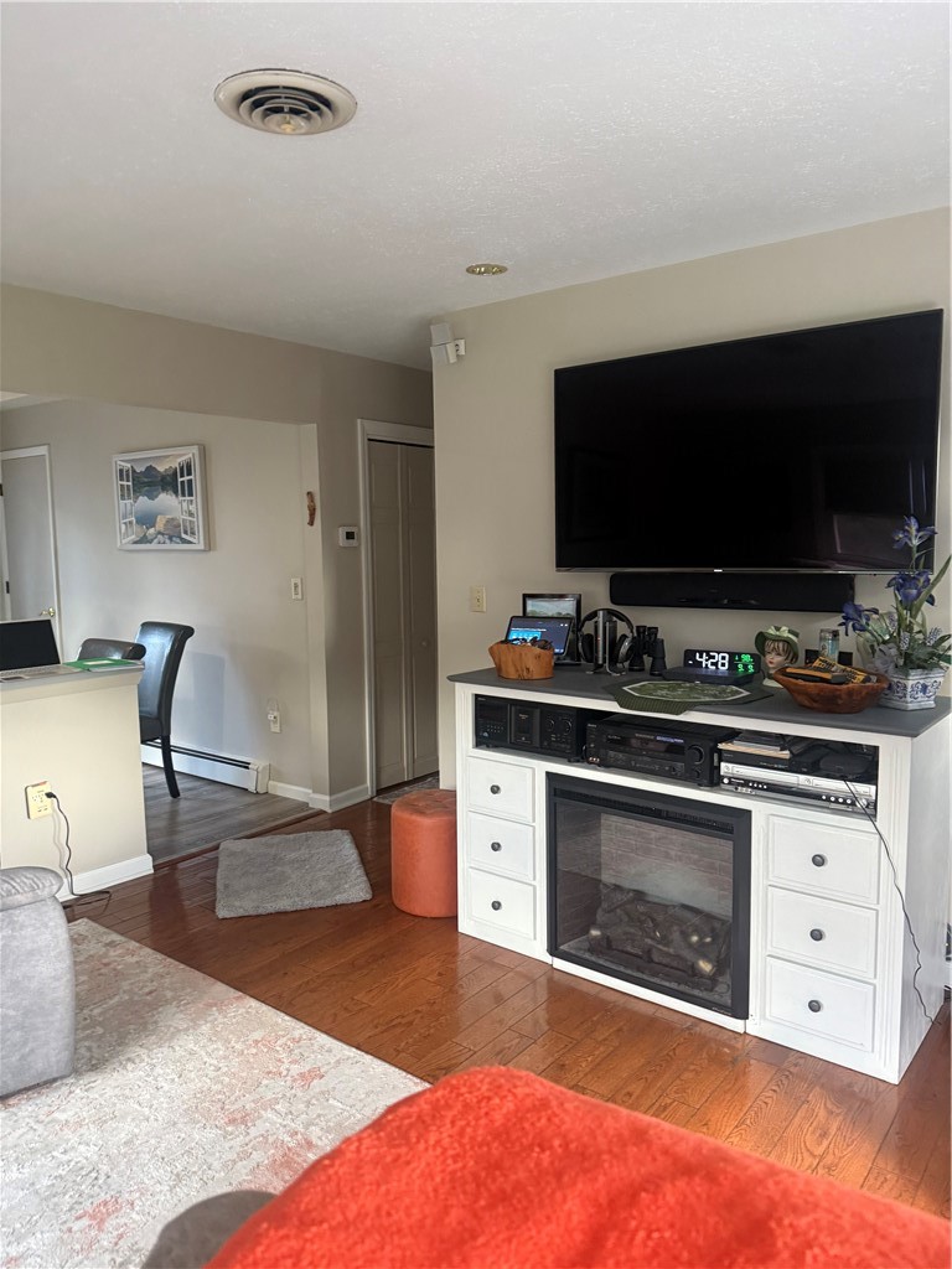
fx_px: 880
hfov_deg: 56.8
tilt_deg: -6.4
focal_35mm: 24
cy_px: 634
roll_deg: +0.5
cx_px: 476
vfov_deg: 71.6
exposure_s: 1/60
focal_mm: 6.76
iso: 250
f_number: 1.78
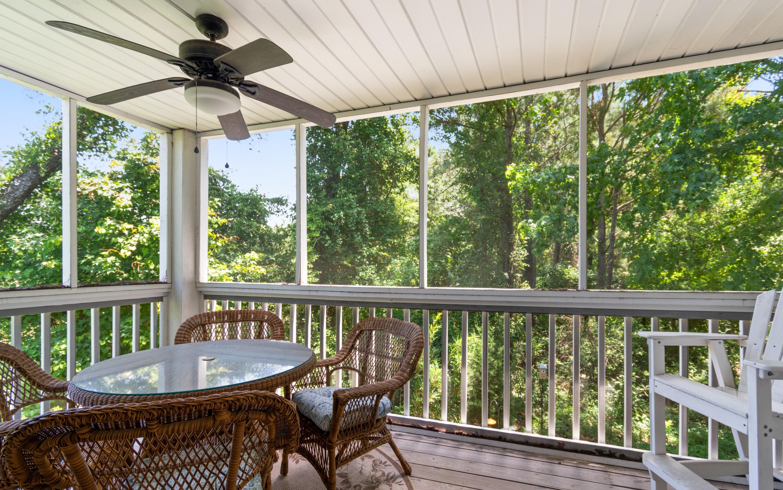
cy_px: 256
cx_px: 407
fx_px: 341
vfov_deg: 71.2
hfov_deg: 97.8
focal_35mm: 16
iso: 100
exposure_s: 1/13
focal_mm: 10
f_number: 4.5
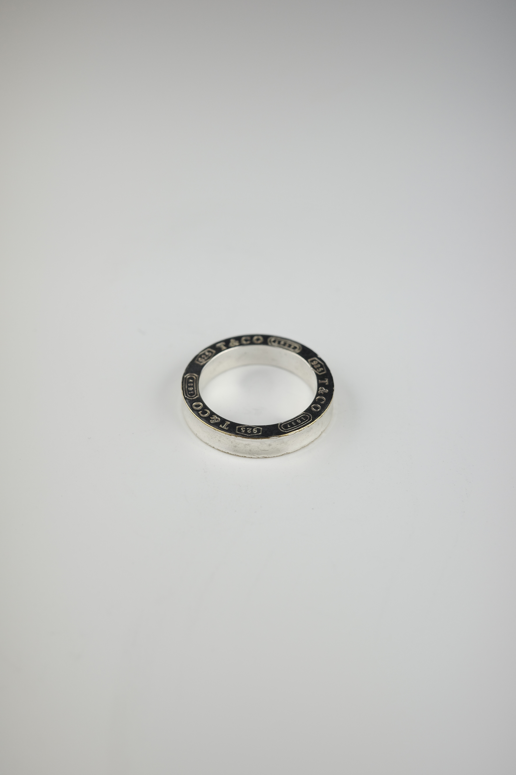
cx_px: 258
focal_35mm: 40
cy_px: 388
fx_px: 860
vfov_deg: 48.5
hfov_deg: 33.4
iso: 100
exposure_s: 1/160
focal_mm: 26
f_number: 5
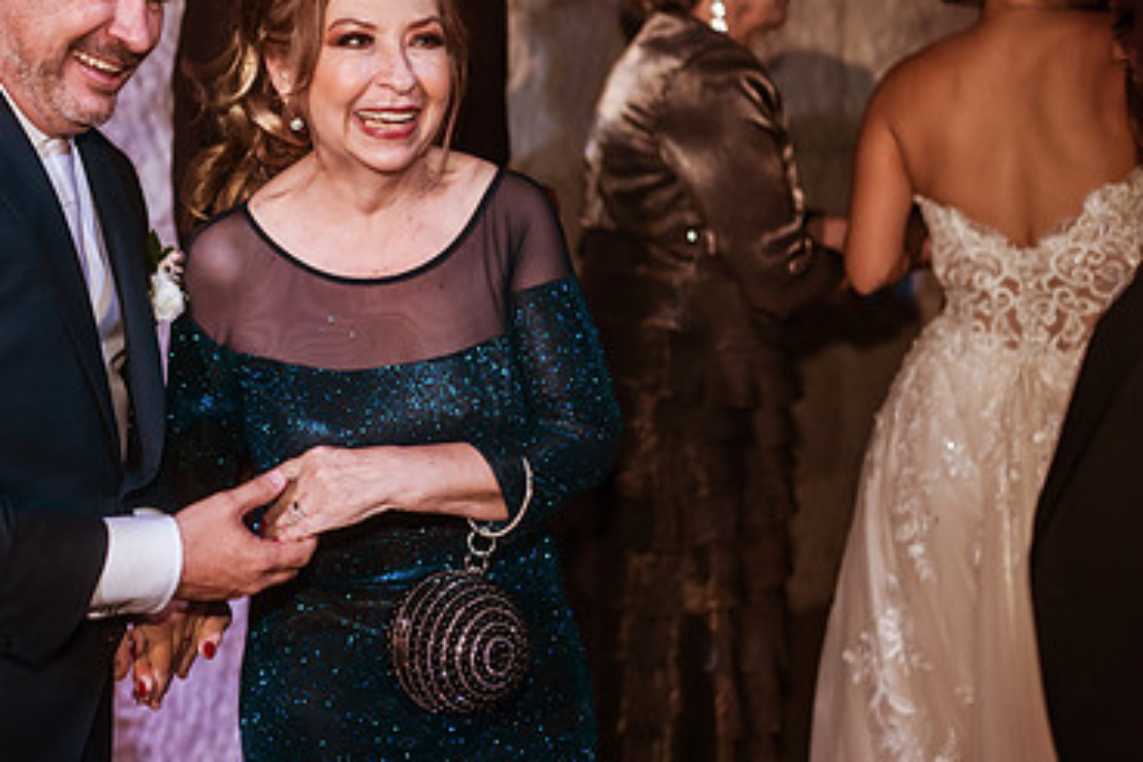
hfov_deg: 35.5
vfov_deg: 24.4
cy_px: 220
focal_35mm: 55
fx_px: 1746
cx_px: 300
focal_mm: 35
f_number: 1.8
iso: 1250
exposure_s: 1/160
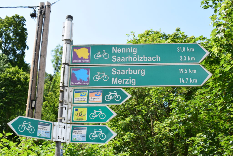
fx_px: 330
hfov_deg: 38.9
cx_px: 116
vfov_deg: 26.5
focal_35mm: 51
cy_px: 78
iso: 400
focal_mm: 34
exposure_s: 1/400
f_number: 11
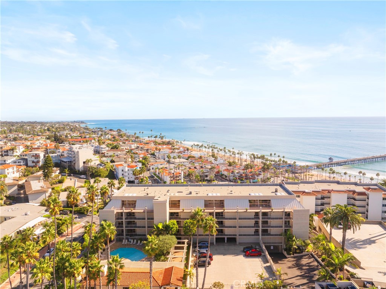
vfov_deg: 56.7
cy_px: 144
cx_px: 193
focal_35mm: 24
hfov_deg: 71.6
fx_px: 267
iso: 100
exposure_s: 1/800
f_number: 5.6
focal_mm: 12.29
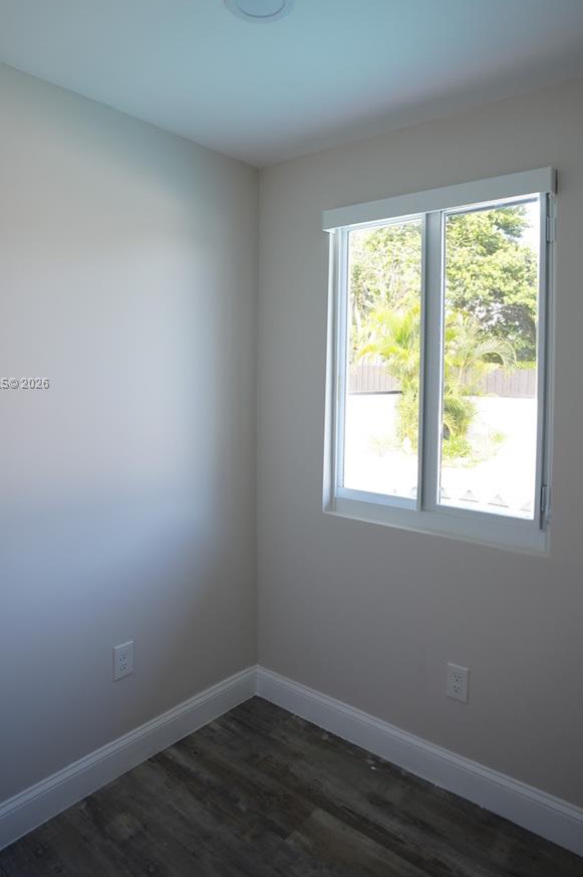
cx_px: 288
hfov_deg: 57.2
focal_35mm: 22
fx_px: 535
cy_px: 384
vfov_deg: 78.3
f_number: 2.8
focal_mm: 16
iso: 100
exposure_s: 1/25
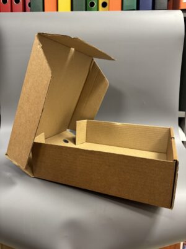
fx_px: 172
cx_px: 93
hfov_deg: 56.8
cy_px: 124
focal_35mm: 24
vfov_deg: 71.6
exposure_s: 1/50
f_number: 1.78
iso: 250
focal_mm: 6.76
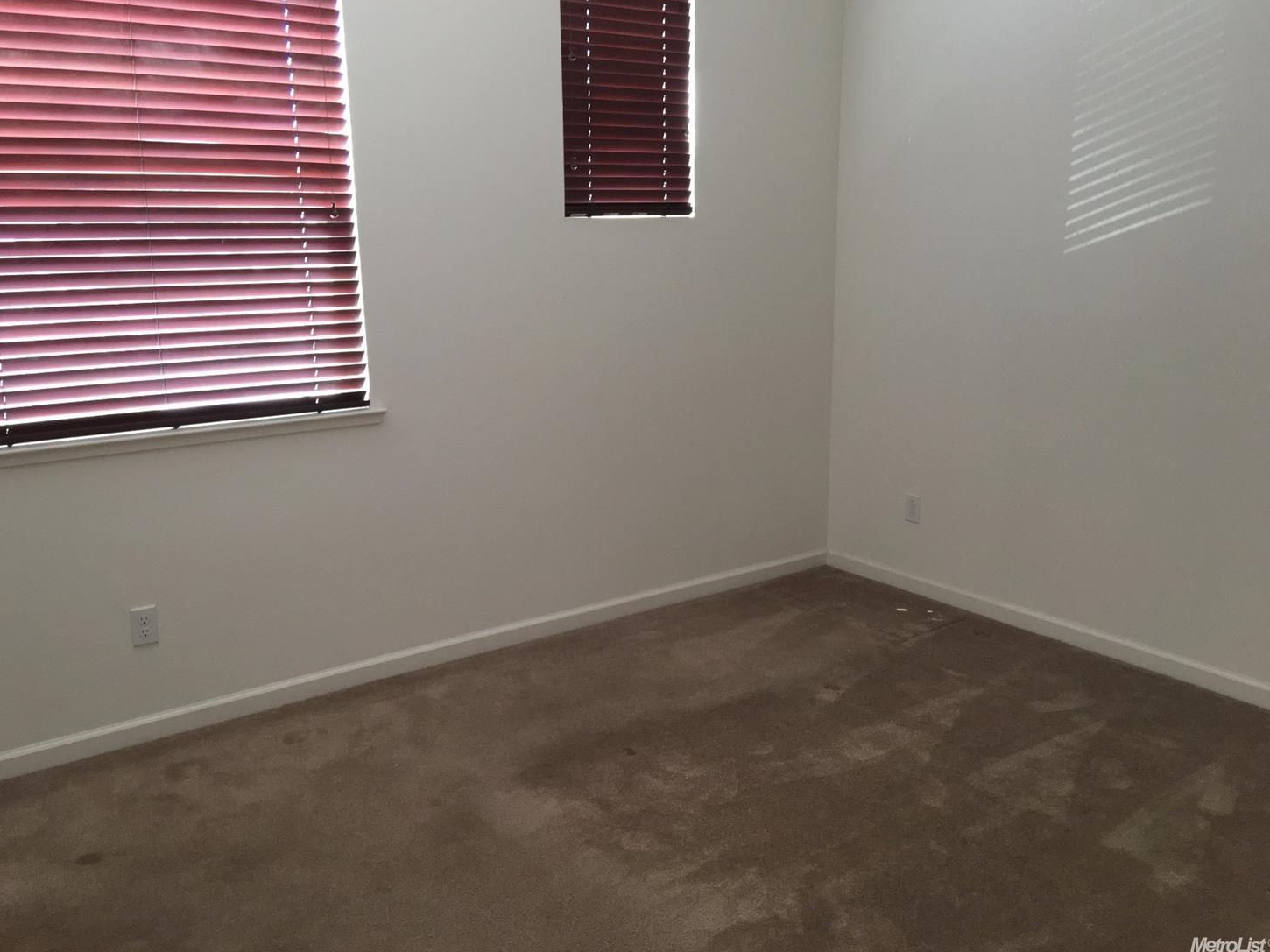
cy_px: 462
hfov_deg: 60.0
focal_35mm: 30
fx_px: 1100
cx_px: 621
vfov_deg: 46.8
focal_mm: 4.15
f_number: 2.2
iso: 80
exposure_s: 1/30
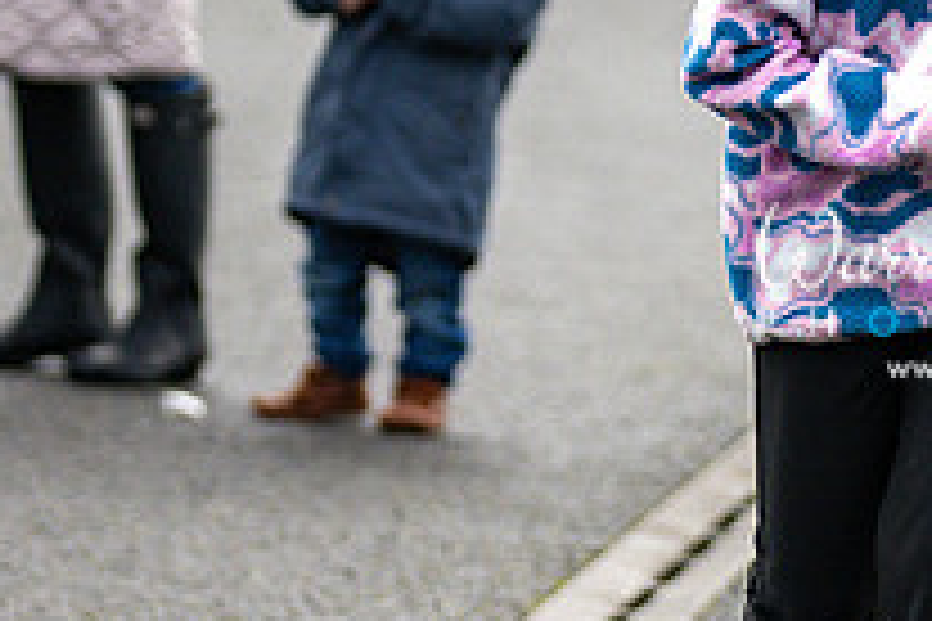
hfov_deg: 3.2
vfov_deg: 2.1
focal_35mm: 651
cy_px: 180
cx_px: 1049
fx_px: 16852
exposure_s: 1/1600
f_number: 2.8
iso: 450
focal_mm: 155
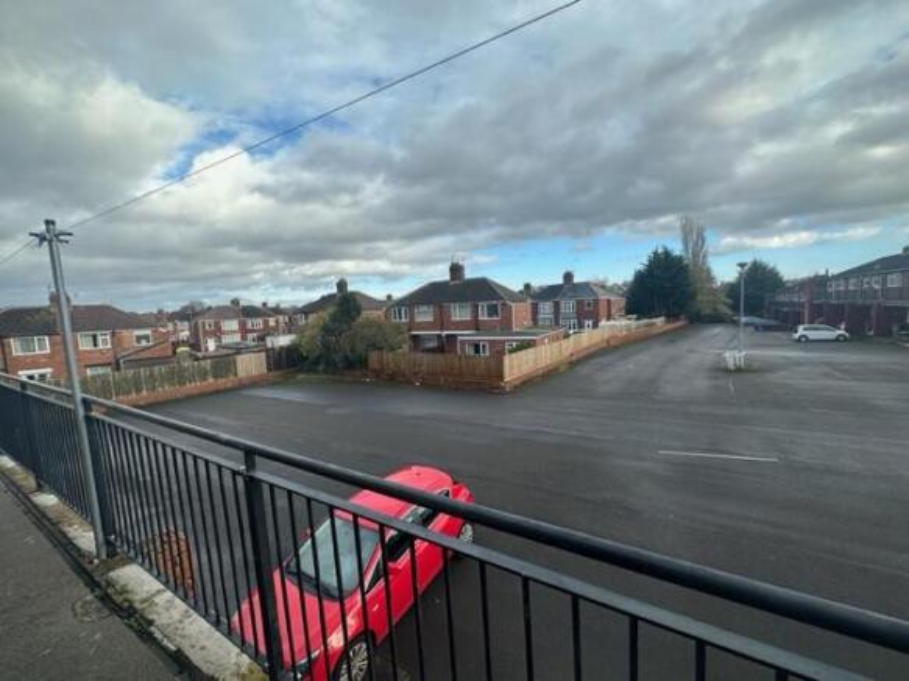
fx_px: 368
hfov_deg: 102.1
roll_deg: +2.8
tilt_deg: -5.8
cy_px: 340
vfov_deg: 85.7
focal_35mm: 14
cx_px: 454
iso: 40
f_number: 2.2
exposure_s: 1/955
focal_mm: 2.22
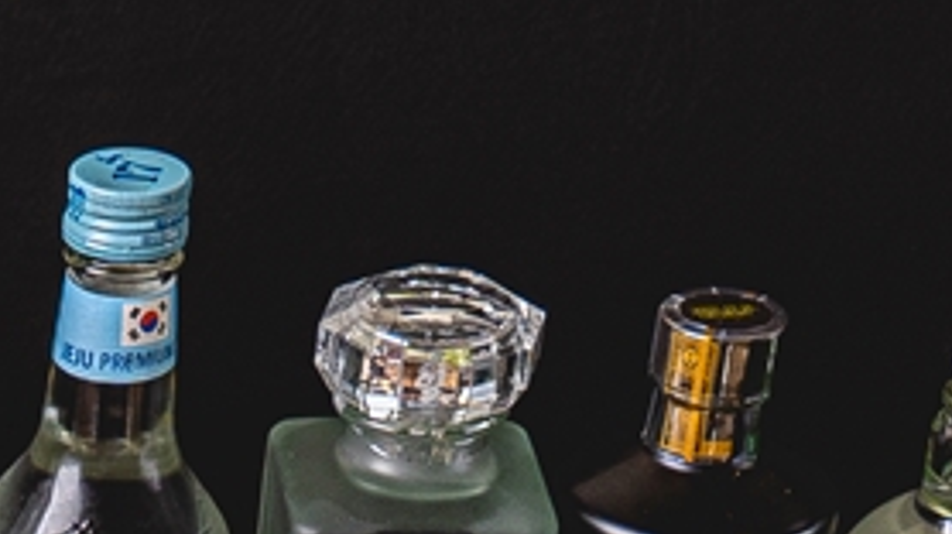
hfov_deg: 10.4
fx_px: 4869
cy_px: 1746
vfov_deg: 5.8
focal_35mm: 193
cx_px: -815
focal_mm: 32
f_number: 13
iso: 100
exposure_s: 1/125
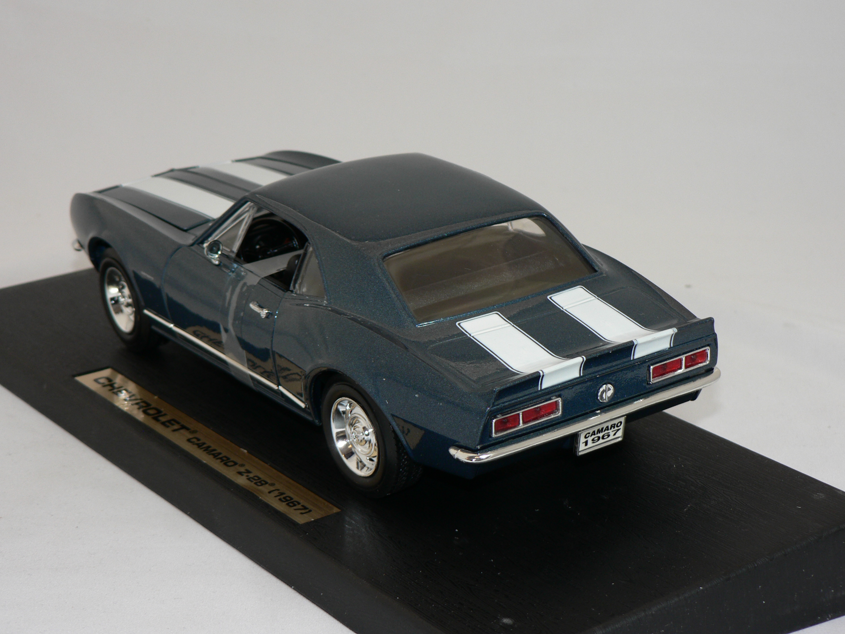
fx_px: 1953
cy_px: 314
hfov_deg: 24.4
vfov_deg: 18.4
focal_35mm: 80
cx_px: 418
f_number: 3.2
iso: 80
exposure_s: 1/60
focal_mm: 13.1
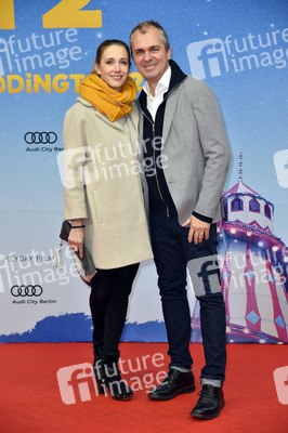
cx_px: 144
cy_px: 216
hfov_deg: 16.0
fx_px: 1022
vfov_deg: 23.9
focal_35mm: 85
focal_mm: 85
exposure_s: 1/200
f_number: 5.6
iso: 640
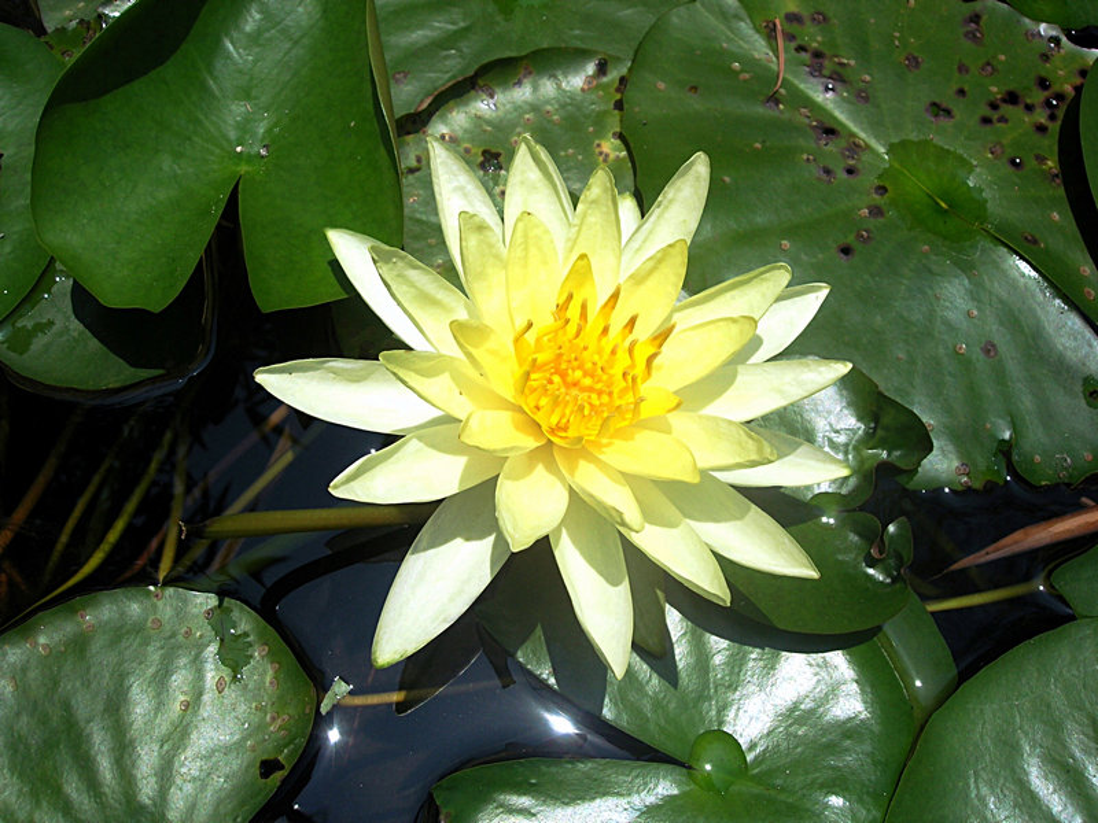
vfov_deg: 37.7
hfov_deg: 49.0
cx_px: 549
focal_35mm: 38
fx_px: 1205
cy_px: 412
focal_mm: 7.8
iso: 64
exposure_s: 1/856
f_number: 4.8
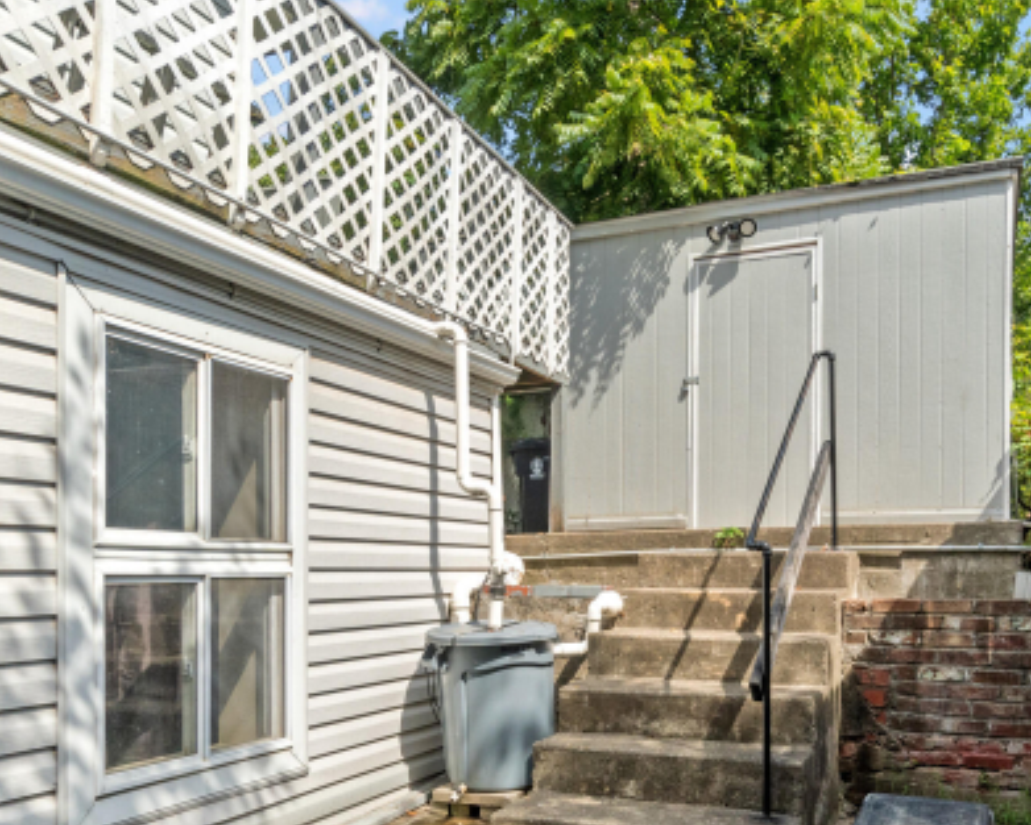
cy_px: 525
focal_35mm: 27
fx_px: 824
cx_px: 662
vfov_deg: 52.5
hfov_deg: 62.9
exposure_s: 1/400
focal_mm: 10
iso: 400
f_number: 8
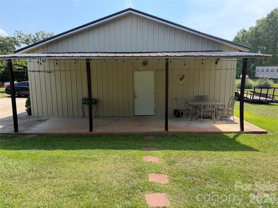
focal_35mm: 24
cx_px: 139
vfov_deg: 56.8
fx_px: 193
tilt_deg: -6.3
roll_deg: -1.1
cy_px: 104
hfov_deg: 71.6
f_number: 1.78
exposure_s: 1/1901
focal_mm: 6.76
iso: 100
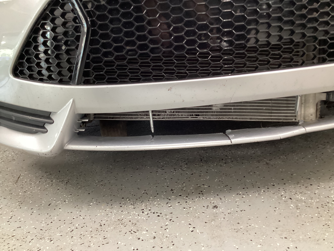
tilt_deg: -17.5
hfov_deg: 58.4
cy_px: 126
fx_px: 299
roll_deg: +6.9
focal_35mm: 31
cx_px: 167
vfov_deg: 45.4
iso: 250
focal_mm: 3.3
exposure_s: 1/33
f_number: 2.4
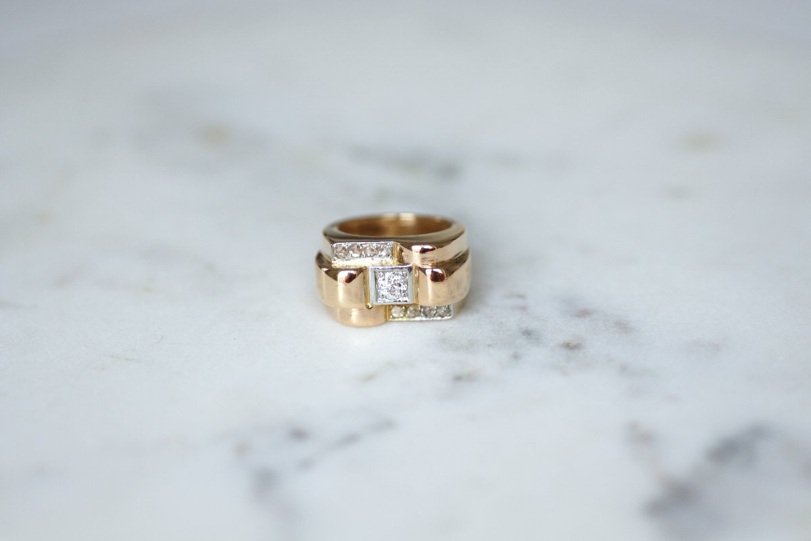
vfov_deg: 13.0
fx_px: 2365
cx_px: 406
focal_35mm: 105
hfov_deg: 19.5
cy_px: 270
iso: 400
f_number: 2.8
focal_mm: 70
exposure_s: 1/125
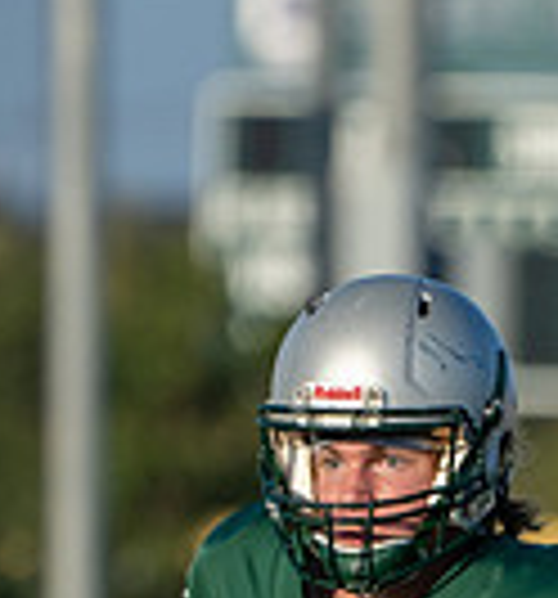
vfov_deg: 0.8
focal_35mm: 2172
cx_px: 727
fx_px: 41074
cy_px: 788
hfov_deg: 0.8
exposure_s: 1/1250
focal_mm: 382
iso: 320
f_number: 5.6
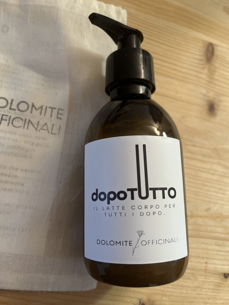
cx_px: 114
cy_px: 152
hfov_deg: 53.1
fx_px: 229
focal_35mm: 26
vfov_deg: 67.3
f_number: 1.6
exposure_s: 1/100
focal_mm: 5.1
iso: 100
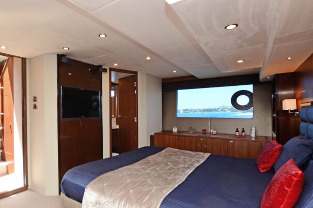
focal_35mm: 19
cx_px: 124
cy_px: 122
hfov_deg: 85.9
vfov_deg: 63.9
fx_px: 165
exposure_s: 1/80
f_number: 5
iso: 400
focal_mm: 10
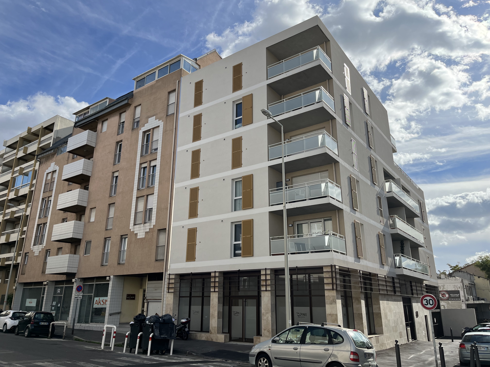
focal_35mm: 26
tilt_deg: +17.8
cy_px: 184
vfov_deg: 53.1
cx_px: 245
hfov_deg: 67.3
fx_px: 368
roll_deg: +0.6
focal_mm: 5.1
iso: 50
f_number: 1.6
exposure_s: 1/5319
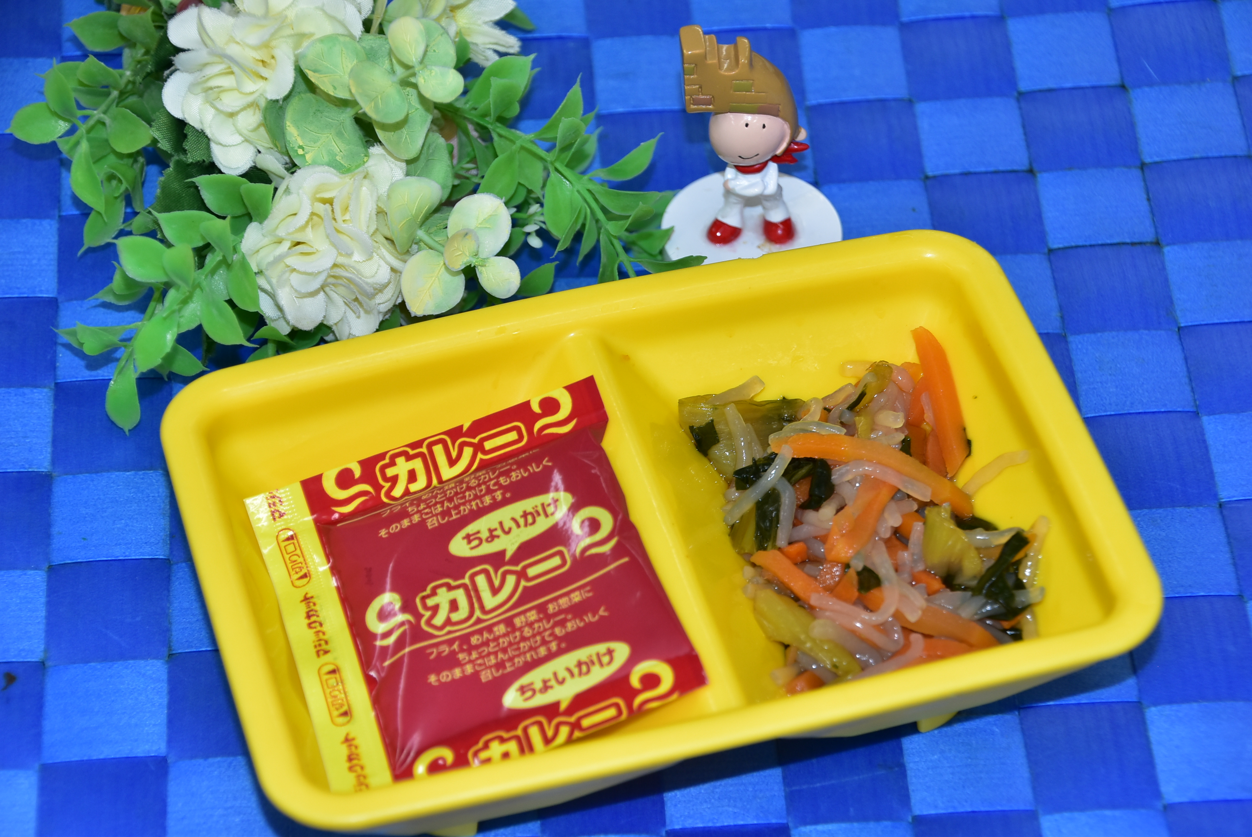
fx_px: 4437
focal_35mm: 128
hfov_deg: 16.1
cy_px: 418
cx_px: 626
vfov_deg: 10.8
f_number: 5.6
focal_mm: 85
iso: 400
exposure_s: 1/80
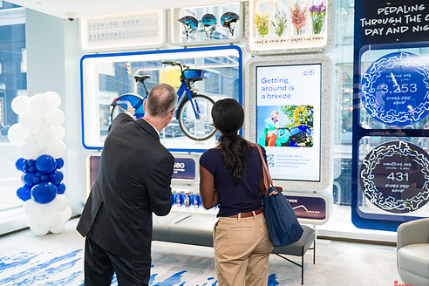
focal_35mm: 38
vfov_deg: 35.0
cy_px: 149
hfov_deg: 50.7
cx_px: 217
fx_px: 453
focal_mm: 29.5
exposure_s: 1/200
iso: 640
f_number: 3.2
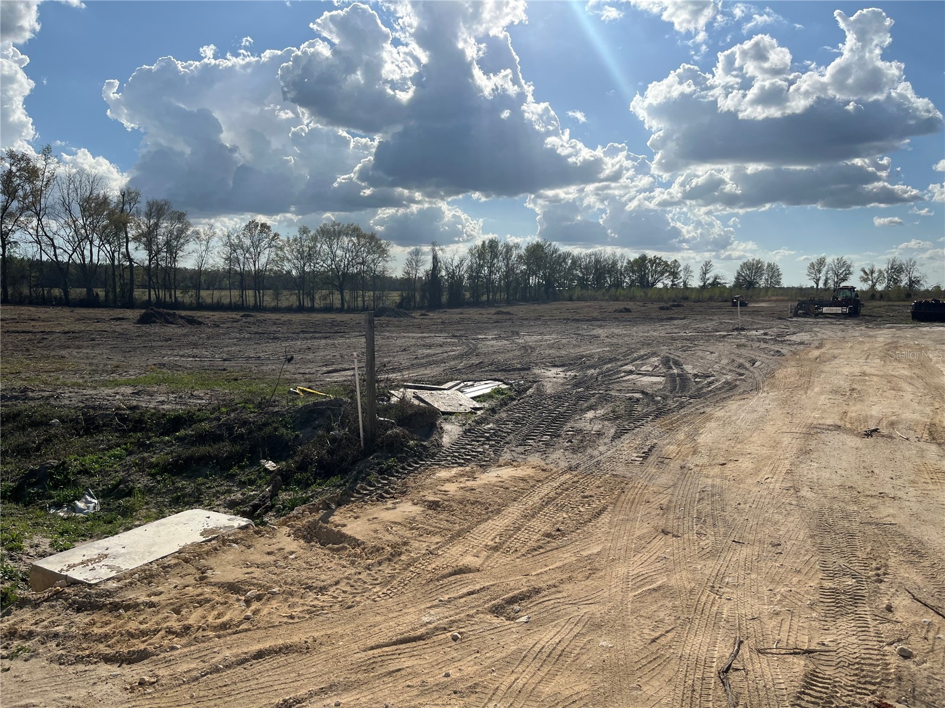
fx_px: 710
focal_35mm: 26
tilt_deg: -6.4
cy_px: 354
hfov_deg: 67.3
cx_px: 472
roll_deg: -0.5
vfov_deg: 53.1
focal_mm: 5.1
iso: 50
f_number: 1.6
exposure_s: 1/9091
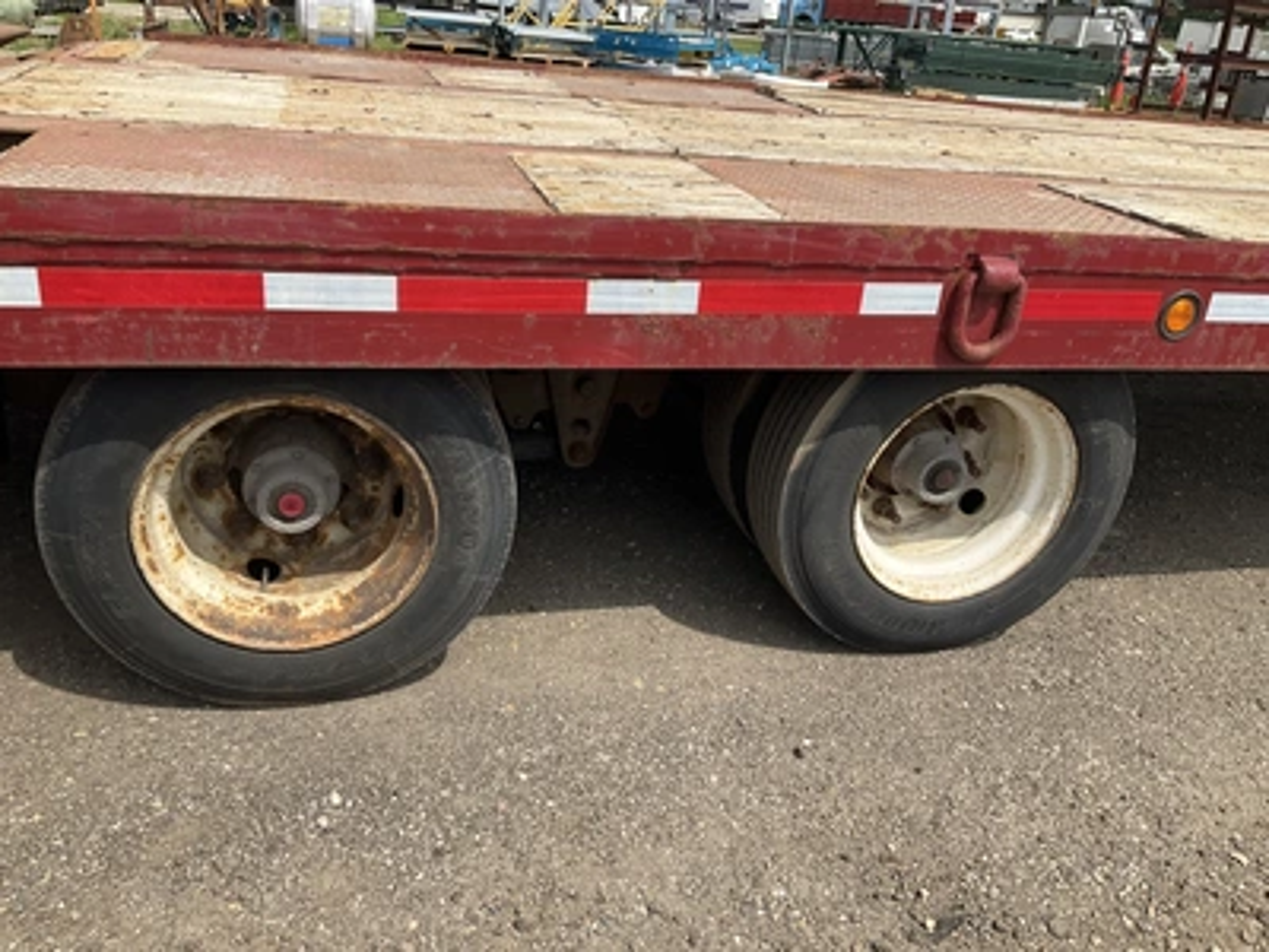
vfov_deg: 48.2
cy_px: 476
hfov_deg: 61.7
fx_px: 1063
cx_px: 634
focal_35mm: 29
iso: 25
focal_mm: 3
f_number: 1.8
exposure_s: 1/1121
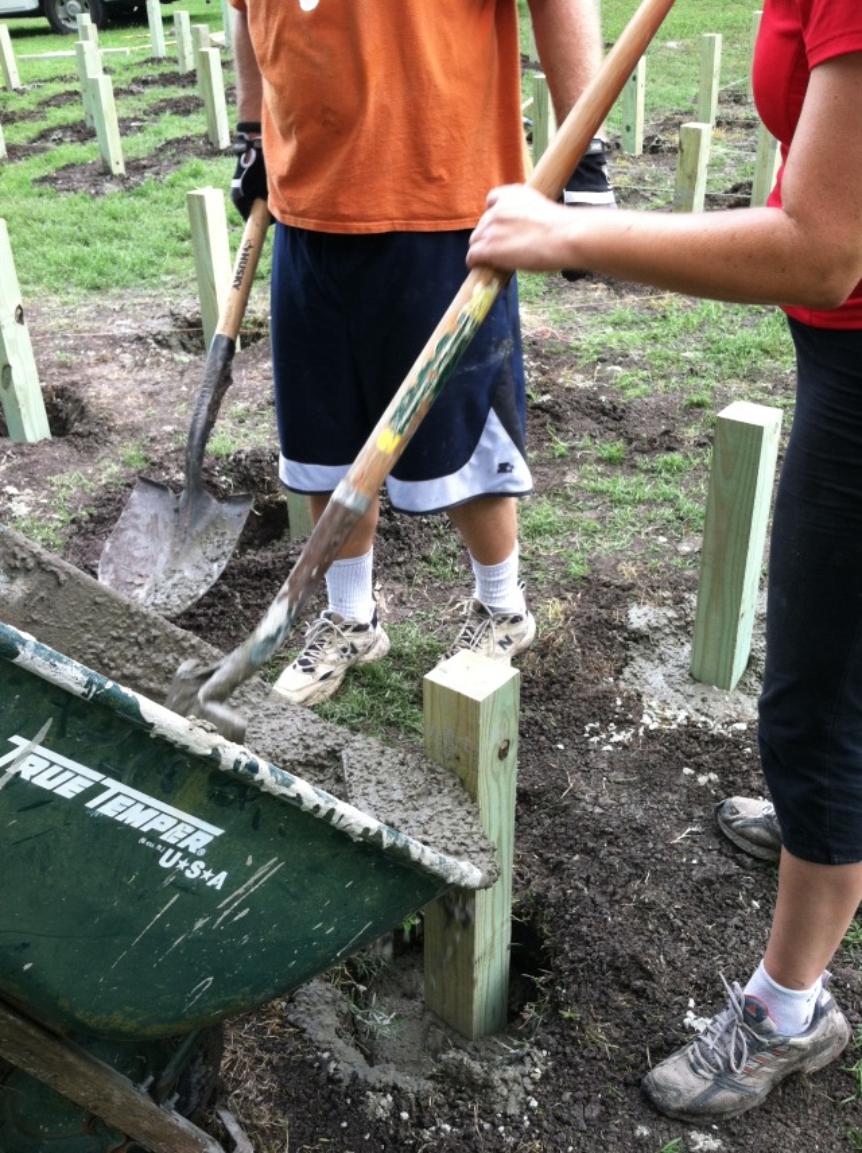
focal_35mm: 35
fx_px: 1164
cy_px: 576
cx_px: 431
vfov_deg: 52.7
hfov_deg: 40.6
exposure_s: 1/120
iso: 80
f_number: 2.8
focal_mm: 3.85
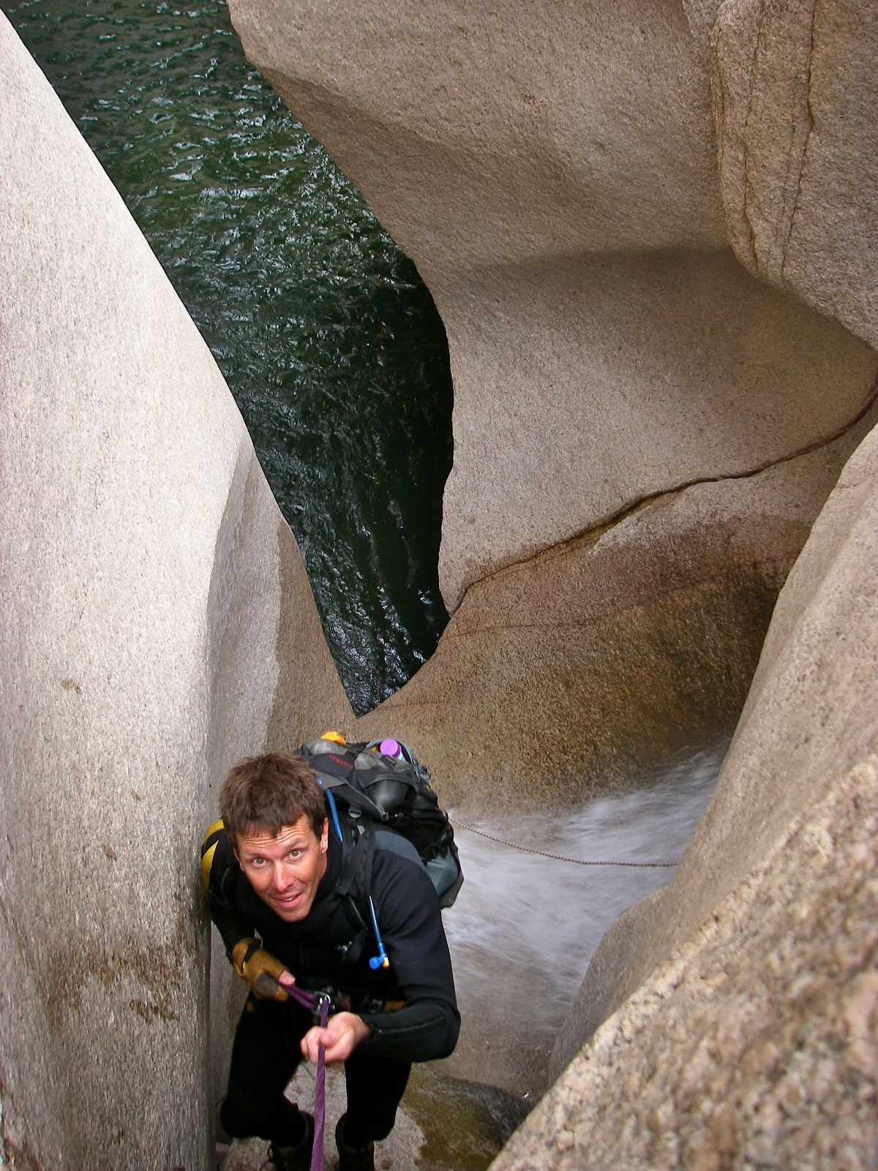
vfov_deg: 49.0
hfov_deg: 37.7
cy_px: 586
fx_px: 1286
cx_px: 439
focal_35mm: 38
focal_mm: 6.3
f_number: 3.3
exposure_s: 1/50
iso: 64
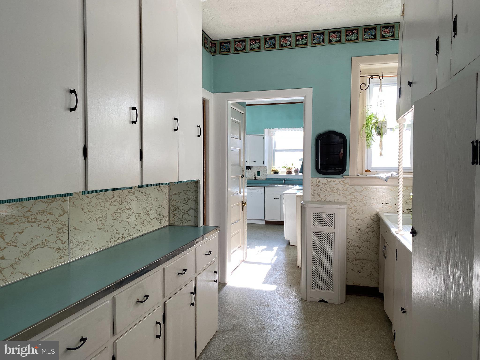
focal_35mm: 26
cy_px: 180
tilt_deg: -1.9
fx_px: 361
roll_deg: -0.1
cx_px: 240
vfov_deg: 53.1
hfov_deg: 67.3
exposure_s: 1/120
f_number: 1.8
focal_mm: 4.25
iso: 50
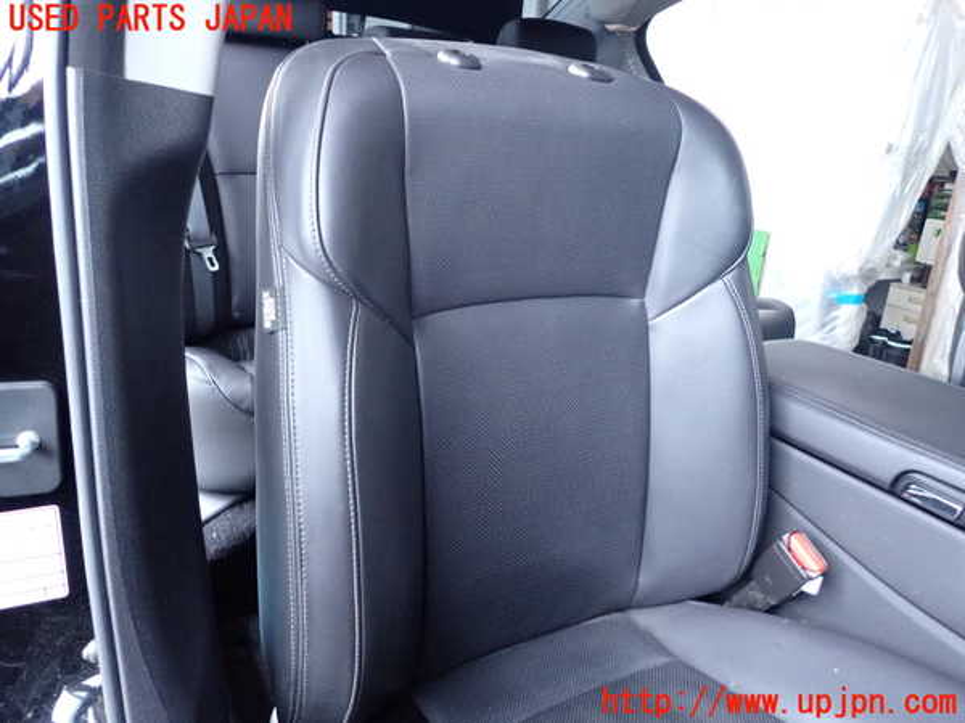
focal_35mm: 25
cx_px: 482
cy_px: 362
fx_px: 697
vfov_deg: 54.9
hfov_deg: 69.4
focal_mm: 4.5
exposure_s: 1/125
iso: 1250
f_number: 2
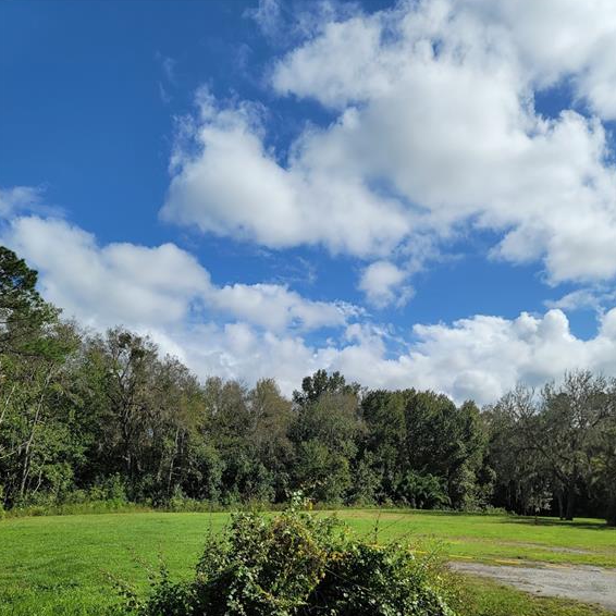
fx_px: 604
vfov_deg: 53.0
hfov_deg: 54.0
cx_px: 309
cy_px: 411
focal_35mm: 30
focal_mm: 7
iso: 20
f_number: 1.8
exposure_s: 1/1746
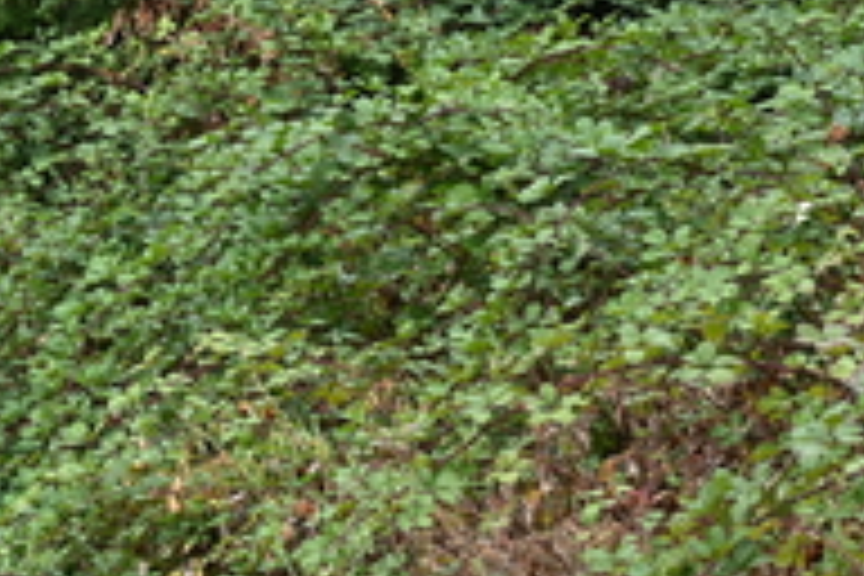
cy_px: 245
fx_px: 7151
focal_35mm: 298
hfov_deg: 6.9
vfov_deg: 4.6
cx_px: -252
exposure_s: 1/250
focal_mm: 104
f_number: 6.3
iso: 250
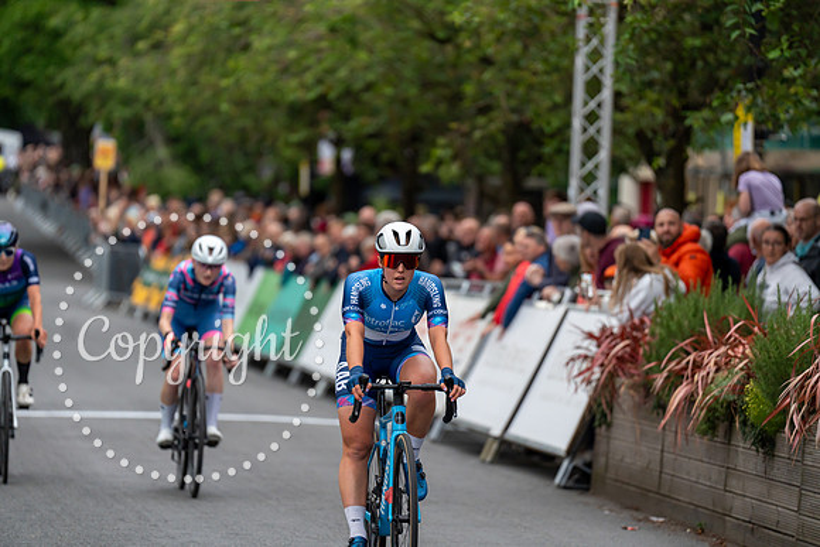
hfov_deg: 10.3
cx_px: 410
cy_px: 274
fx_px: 4556
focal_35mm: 200
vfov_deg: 6.9
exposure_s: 1/800
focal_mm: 200
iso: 1000
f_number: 2.8
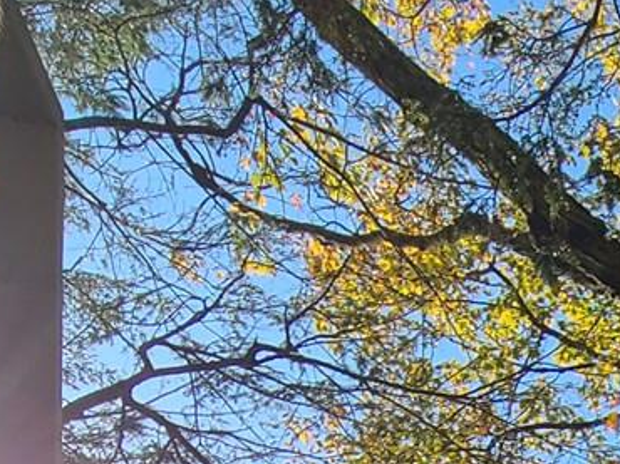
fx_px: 1289
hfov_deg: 22.4
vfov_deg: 14.5
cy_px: 1070
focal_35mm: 72
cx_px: 920
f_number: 2.2
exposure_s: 1/1129
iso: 50
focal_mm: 2.2
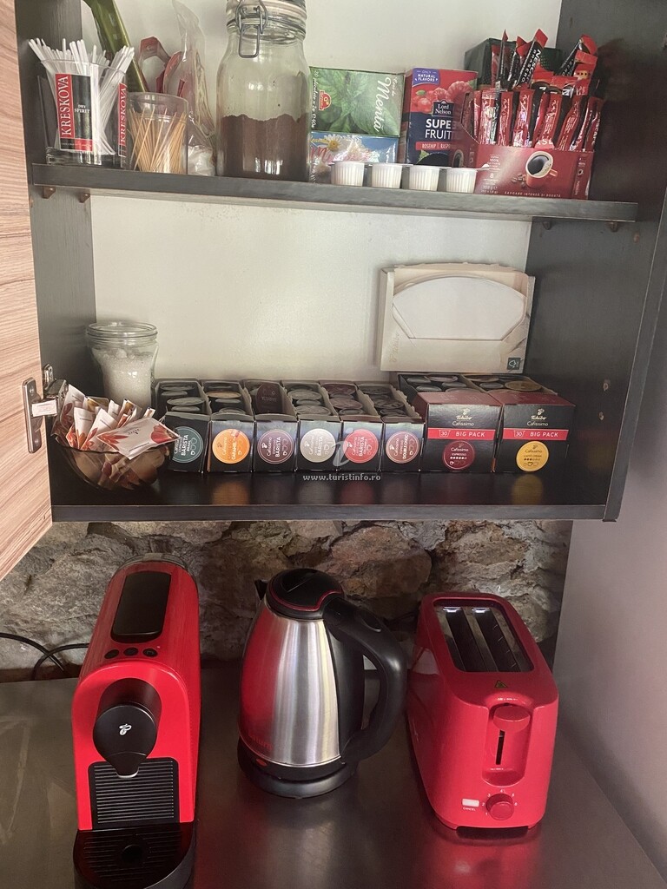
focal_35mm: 26
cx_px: 334
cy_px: 444
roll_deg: -2.2
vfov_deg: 67.3
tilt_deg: -16.7
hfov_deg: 53.1
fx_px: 668
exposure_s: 1/60
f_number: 1.8
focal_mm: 4.25
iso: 500
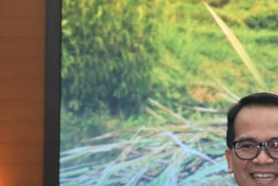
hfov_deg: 8.6
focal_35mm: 223
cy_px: 245
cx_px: 616
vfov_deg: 6.1
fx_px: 1722
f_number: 4
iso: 1000
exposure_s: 1/100
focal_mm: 46
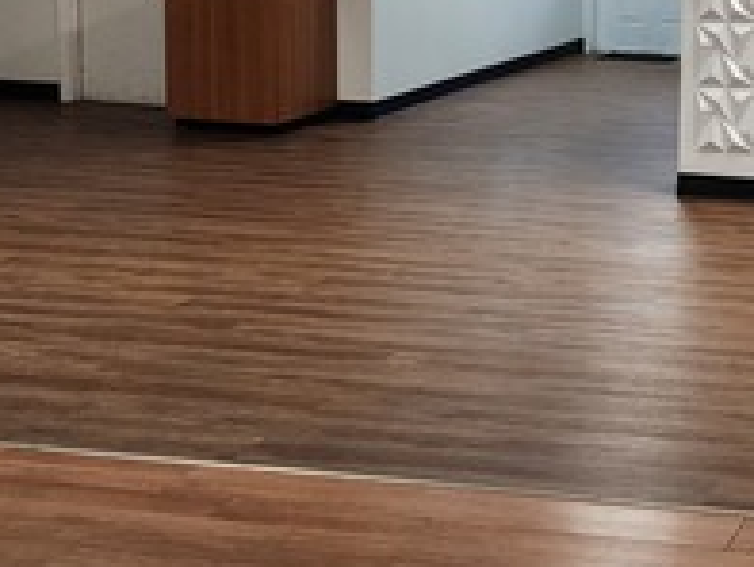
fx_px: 1526
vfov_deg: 20.7
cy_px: 73
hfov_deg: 25.4
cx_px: 861
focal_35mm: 70
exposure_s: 1/120
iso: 250
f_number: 1.8
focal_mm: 6.4
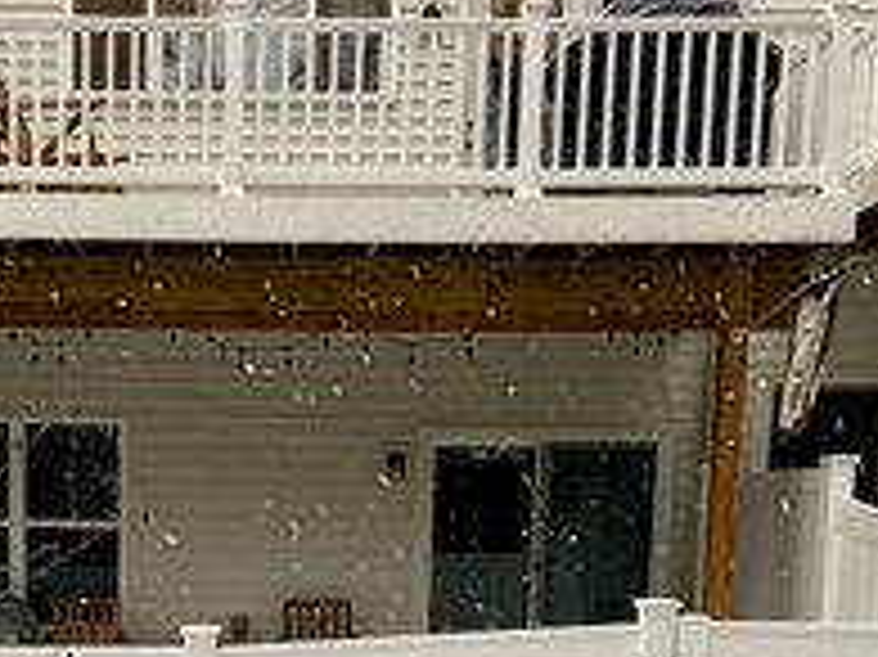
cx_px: 218
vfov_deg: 24.3
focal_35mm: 57
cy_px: 684
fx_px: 1445
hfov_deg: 33.1
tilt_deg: -6.9
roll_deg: -0.9
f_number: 1.8
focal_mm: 4.25
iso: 125
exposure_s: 1/112
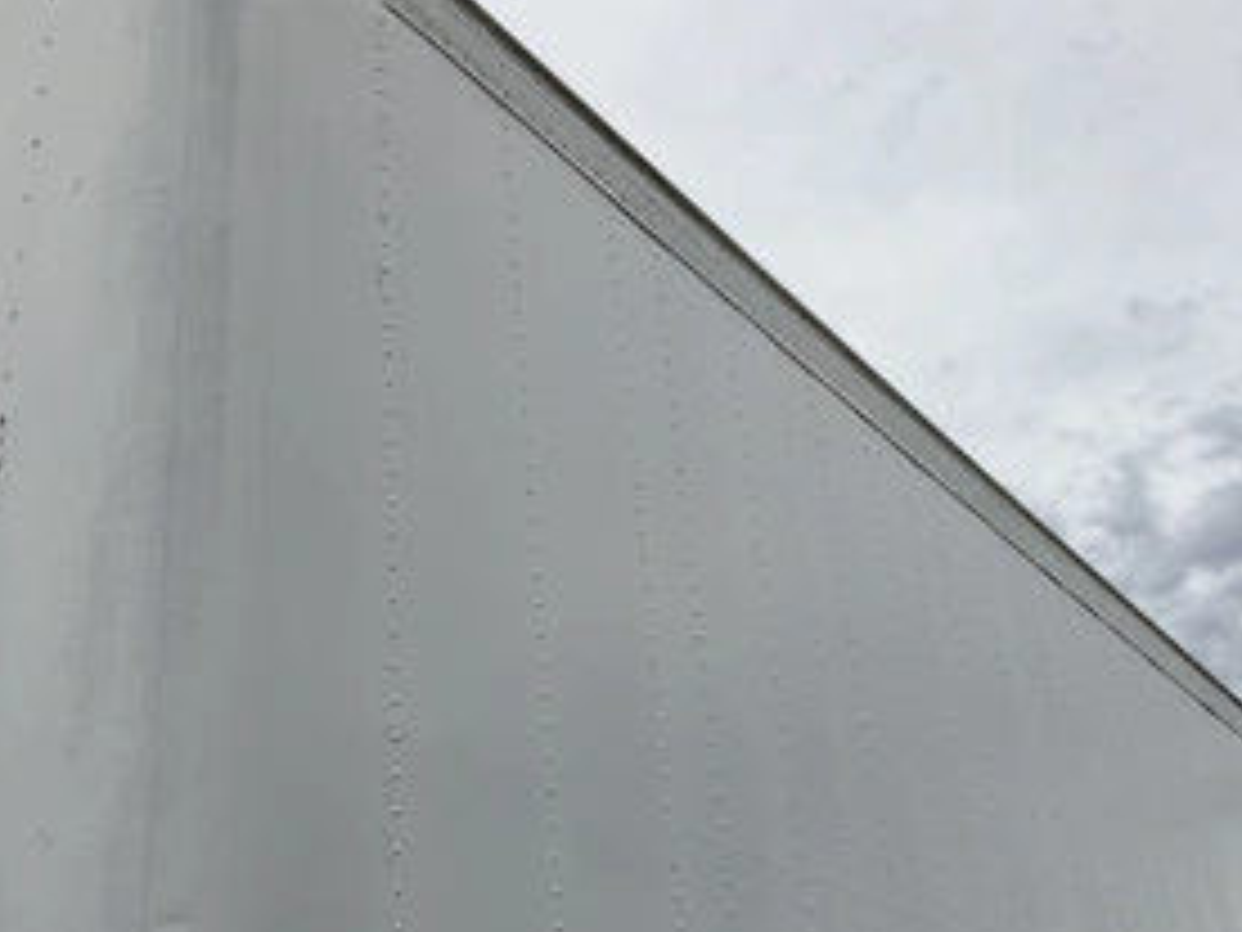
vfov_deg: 33.8
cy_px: 666
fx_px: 1507
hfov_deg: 44.8
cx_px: 670
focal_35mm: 42
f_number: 1.8
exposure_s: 1/2058
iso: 25
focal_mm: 3
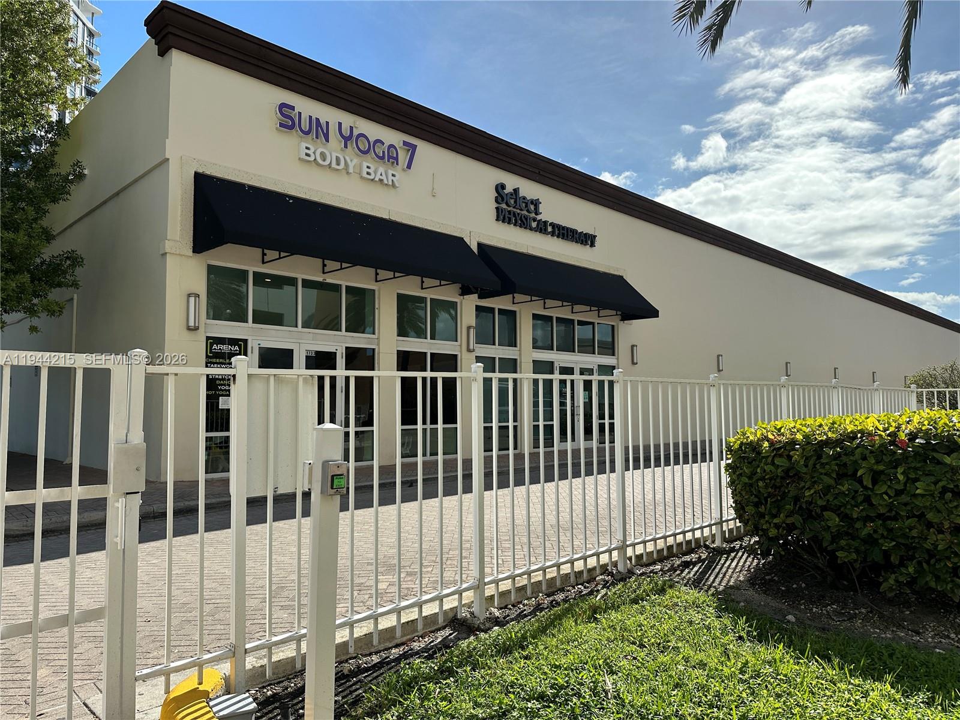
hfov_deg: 71.6
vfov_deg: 56.8
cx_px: 480
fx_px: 666
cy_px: 360
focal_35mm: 24
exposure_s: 1/5848
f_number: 1.78
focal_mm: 6.86
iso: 80
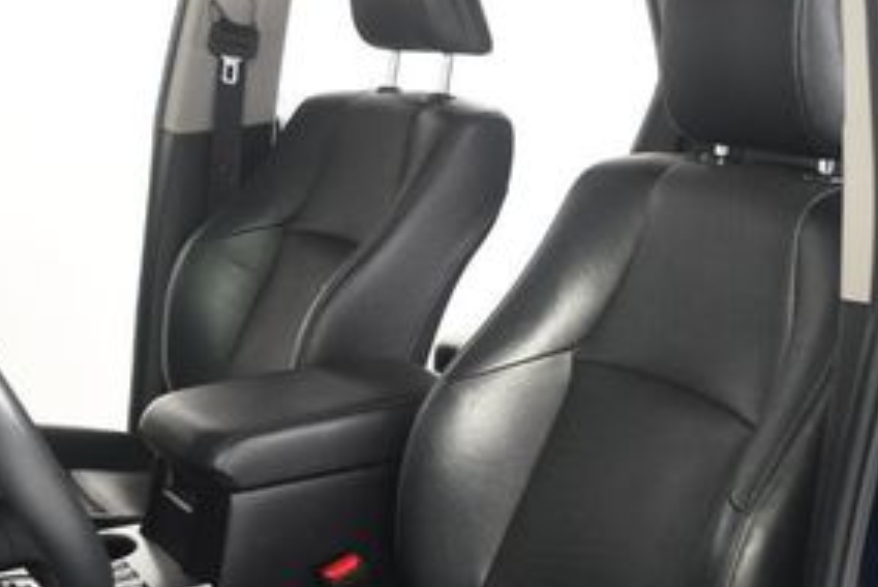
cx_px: 431
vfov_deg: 22.2
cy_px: 379
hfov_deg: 32.9
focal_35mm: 61
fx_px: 1488
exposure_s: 1/160
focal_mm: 18
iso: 100
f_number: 3.5
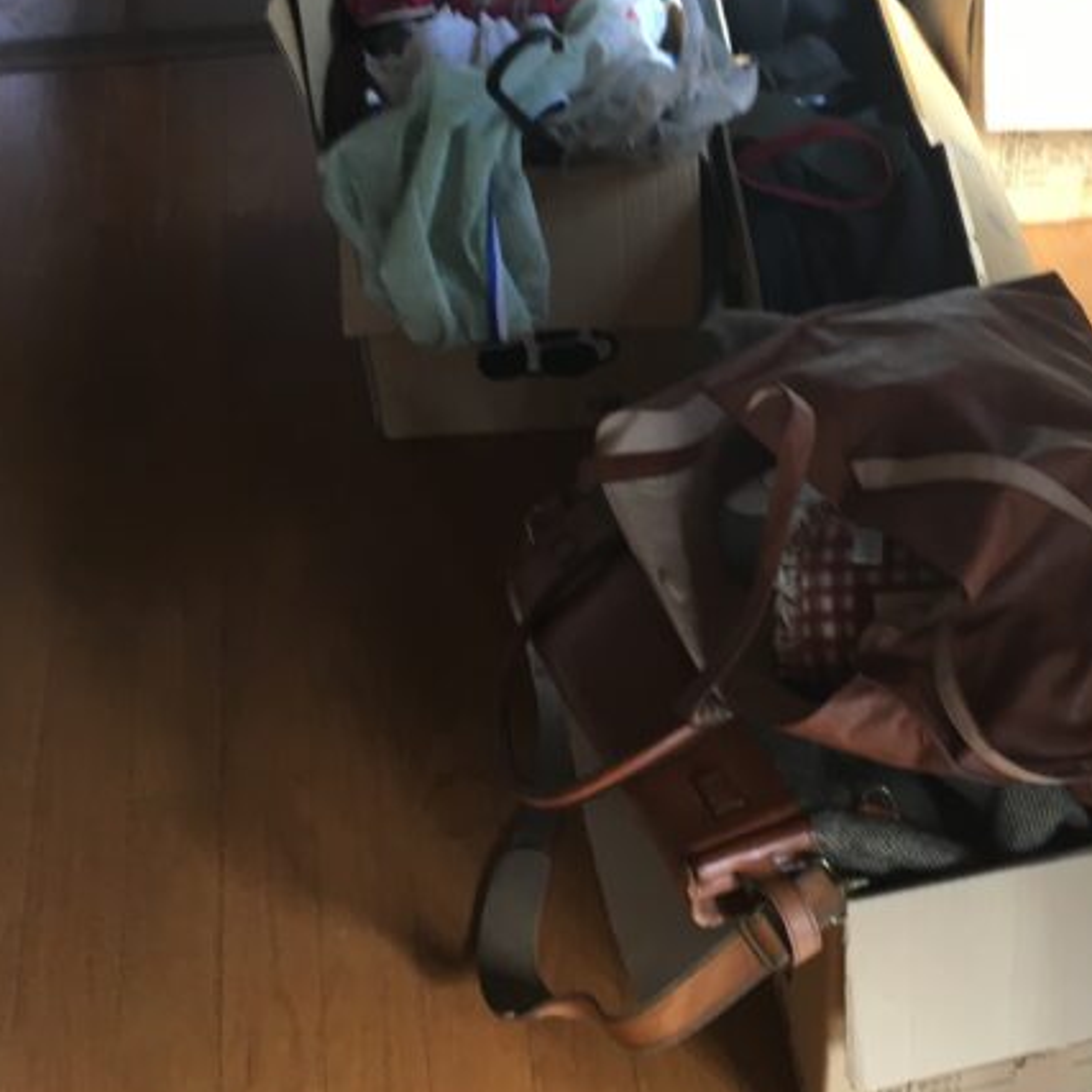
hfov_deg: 34.2
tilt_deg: -40.9
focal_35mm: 48
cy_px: 371
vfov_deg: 35.0
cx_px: 882
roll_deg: -4.0
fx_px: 1713
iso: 25
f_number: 2.2
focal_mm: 4.15
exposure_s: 1/40
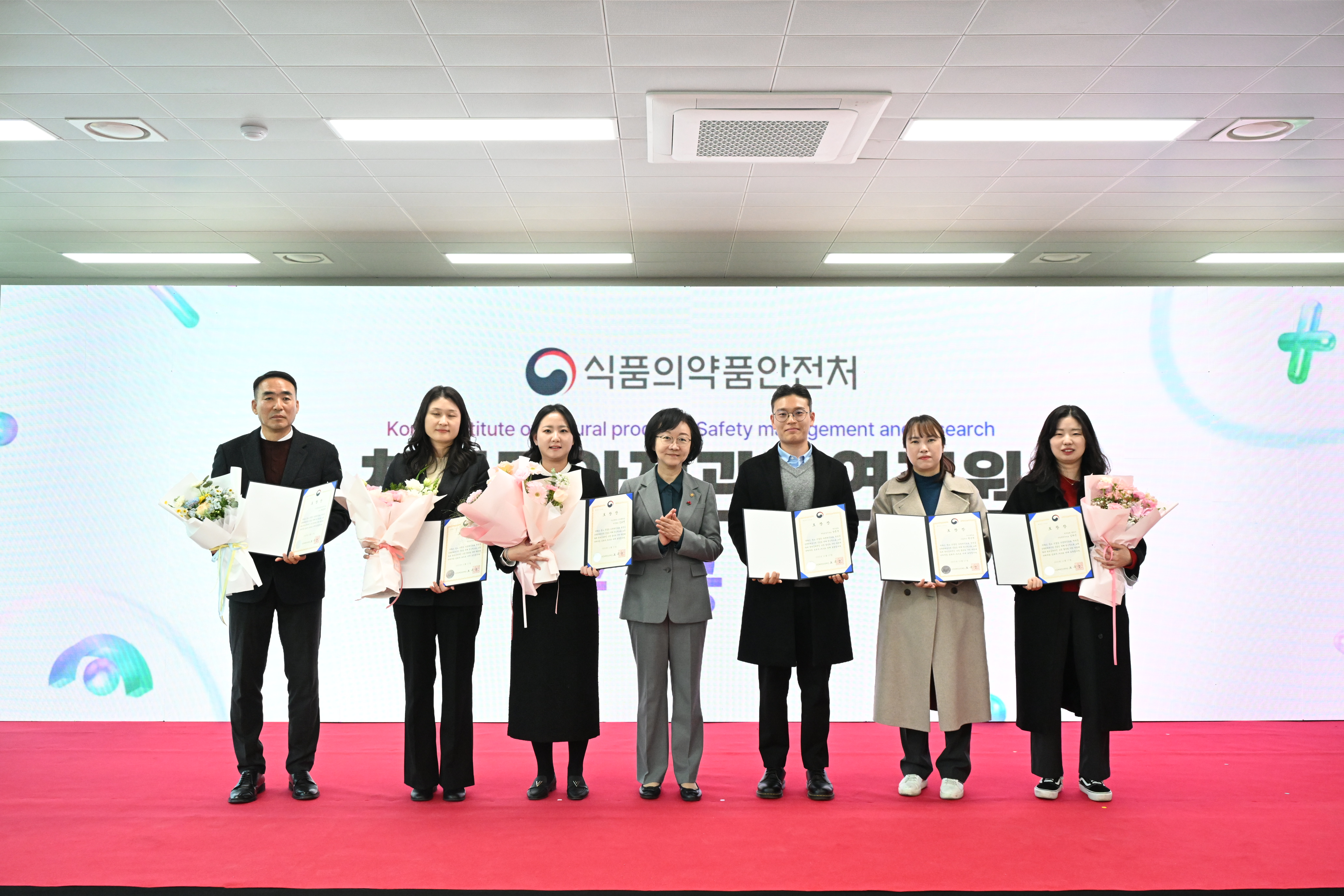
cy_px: 448
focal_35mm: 34
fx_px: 1269
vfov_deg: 38.9
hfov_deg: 55.8
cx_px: 672
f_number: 6.3
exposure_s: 1/200
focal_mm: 34
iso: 5000
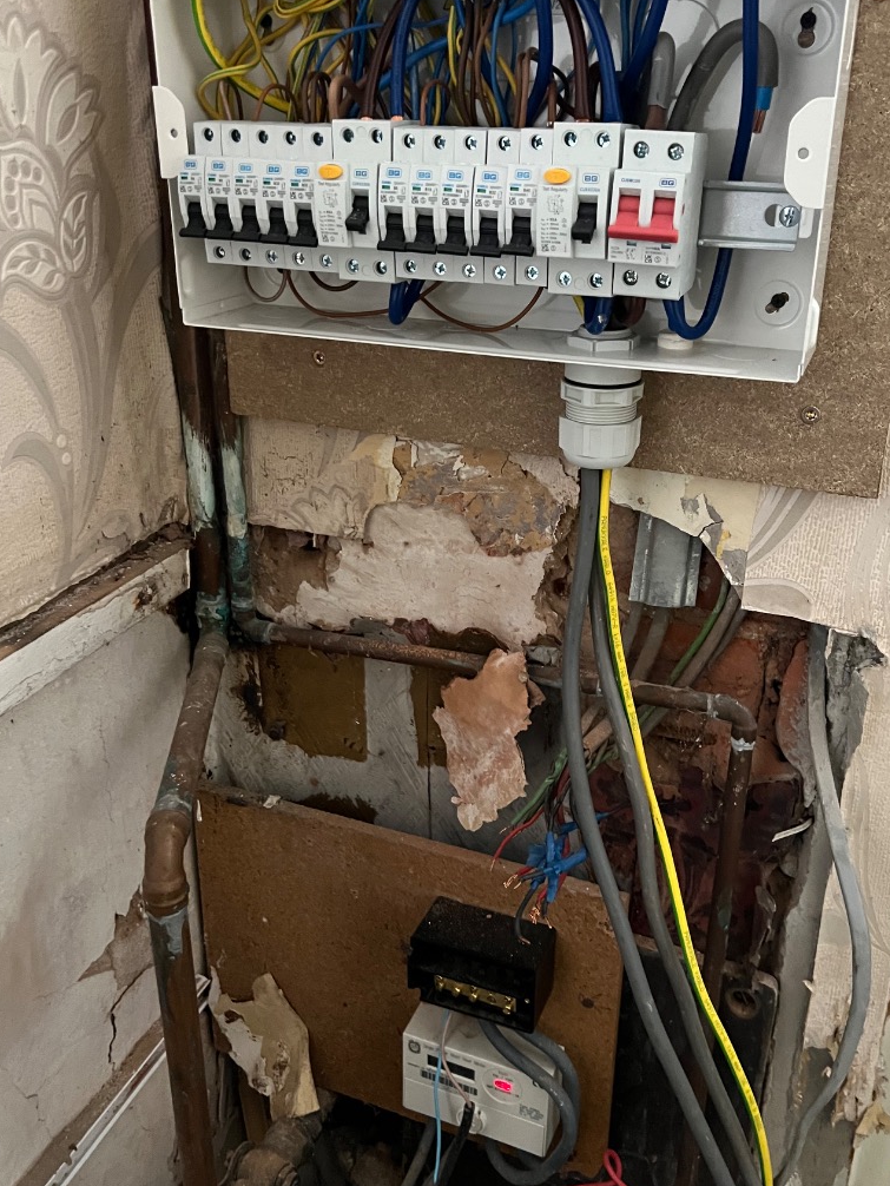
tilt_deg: -20.0
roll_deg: +0.9
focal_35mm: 31
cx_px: 527
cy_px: 527
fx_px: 1062
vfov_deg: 58.2
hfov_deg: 45.3
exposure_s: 1/36
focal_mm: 5.7
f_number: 1.5
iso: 640
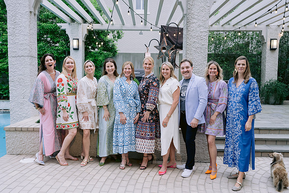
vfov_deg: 37.9
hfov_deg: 54.4
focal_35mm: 35
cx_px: 144
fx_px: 281
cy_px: 96
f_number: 4.5
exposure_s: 1/125
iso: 800
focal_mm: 35
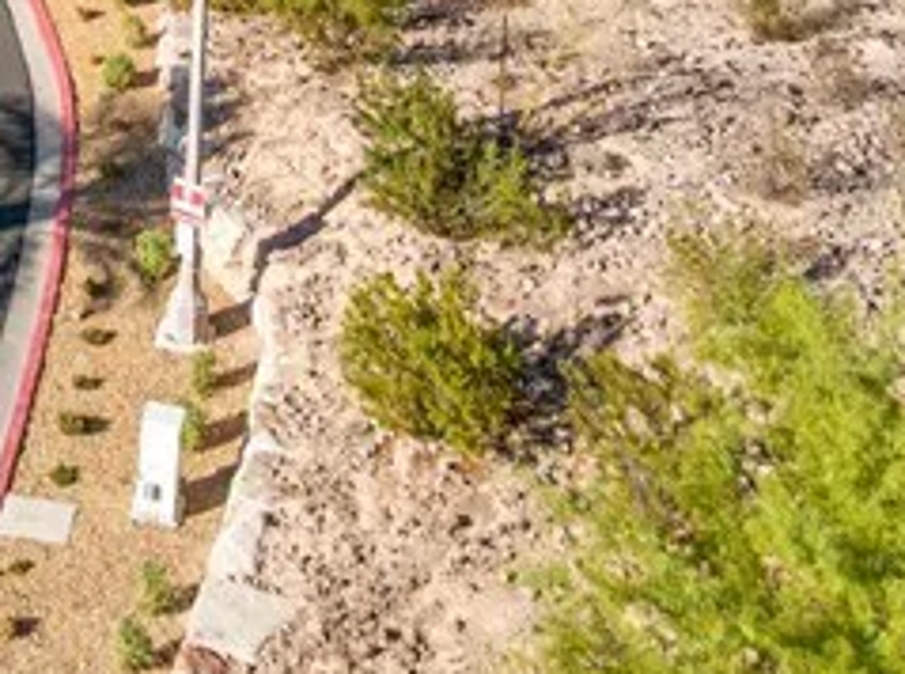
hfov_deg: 17.4
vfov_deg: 12.7
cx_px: -424
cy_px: -613
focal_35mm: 103
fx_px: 2686
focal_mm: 12.29
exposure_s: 1/200
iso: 110
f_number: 2.8
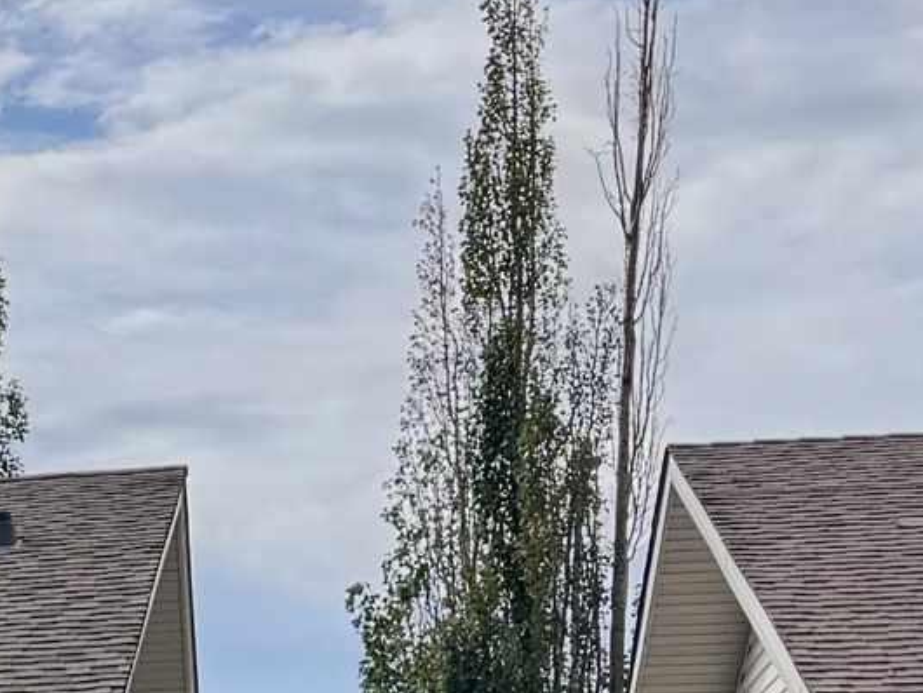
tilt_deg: -0.9
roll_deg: -0.1
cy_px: 1181
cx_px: -993
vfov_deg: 10.2
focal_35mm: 139
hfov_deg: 12.3
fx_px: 3708
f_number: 1.78
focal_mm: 6.76
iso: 80
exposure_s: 1/2506
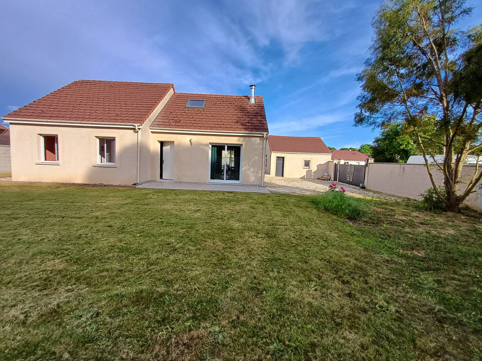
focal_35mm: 16
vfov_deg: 78.1
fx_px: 223
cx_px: 241
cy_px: 180
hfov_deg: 94.5
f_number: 2.2
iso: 40
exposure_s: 1/754
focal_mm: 1.64
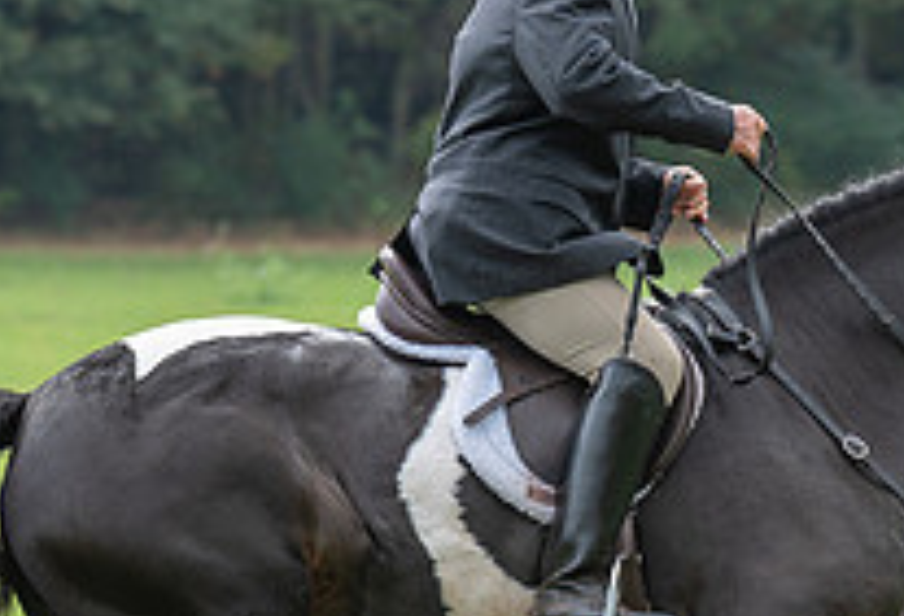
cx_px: 1118
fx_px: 14232
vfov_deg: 2.5
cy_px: 594
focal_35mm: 563
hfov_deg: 3.6
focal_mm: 150
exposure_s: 1/500
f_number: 4
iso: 100
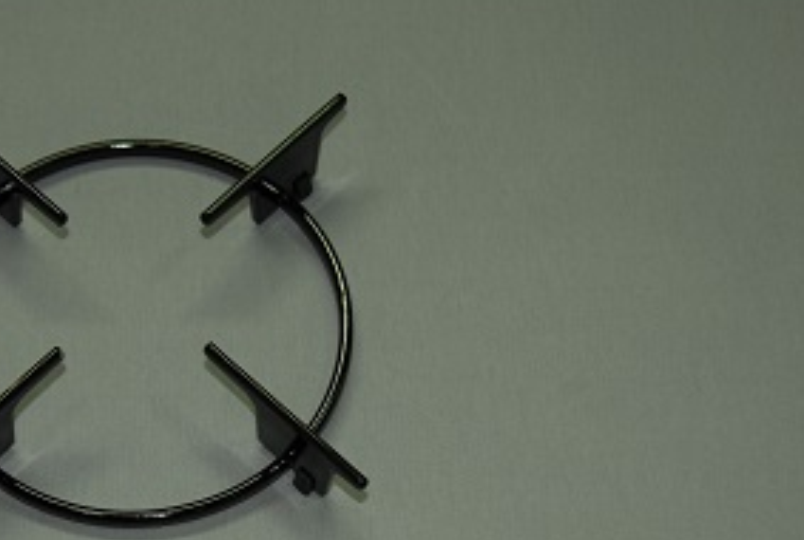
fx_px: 1813
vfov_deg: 16.9
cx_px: 321
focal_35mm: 81
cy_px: 394
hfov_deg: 25.0
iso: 200
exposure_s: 1/80
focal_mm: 34
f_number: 3.5
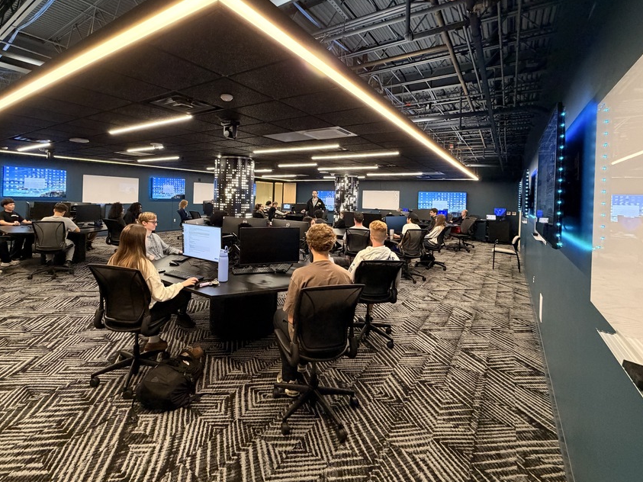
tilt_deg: -1.1
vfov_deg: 74.1
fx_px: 316
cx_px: 288
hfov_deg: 90.7
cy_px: 199
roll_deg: -1.4
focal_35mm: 17
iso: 500
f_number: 2.2
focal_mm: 2.22
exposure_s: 1/60
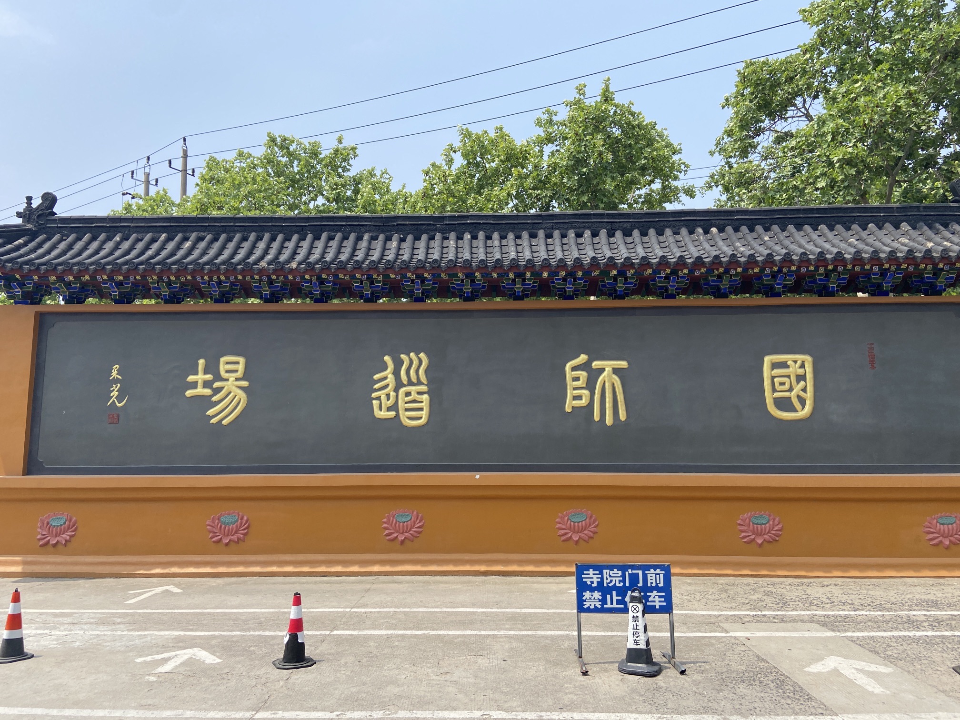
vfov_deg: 53.1
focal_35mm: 26
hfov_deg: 67.3
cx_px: 480
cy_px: 360
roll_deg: +0.6
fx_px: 721
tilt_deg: +7.3
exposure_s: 1/2625
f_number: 1.8
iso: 32
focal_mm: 4.25
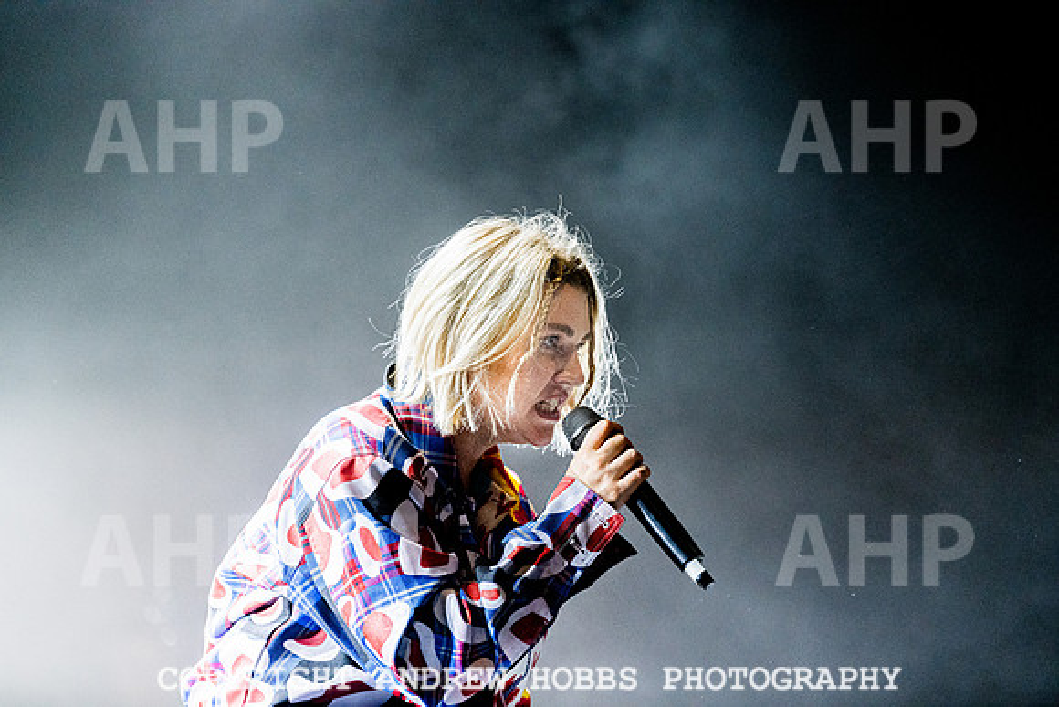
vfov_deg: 8.3
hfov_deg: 12.4
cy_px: 354
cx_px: 530
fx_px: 4855
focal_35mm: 165
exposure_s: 1/5000
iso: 3200
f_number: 2.8
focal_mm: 165
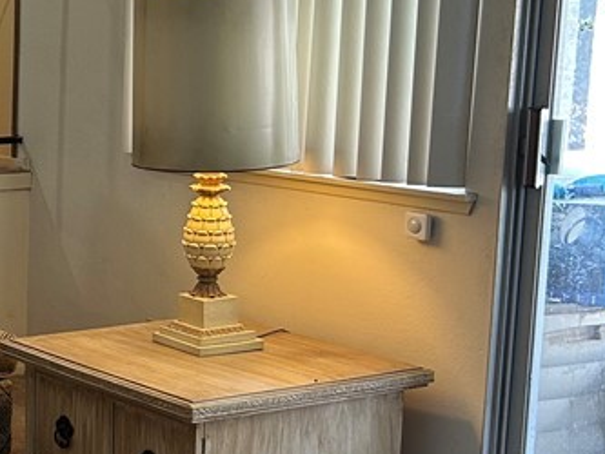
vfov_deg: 18.4
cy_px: 247
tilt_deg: -9.1
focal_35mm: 80
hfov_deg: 21.0
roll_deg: +0.6
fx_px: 1399
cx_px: -276
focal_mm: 5.7
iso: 100
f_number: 1.5
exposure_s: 1/60
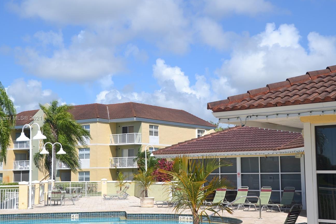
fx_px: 550
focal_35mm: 59
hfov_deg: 33.9
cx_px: 166
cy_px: 119
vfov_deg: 23.0
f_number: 9
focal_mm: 32
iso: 100
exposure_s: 1/320
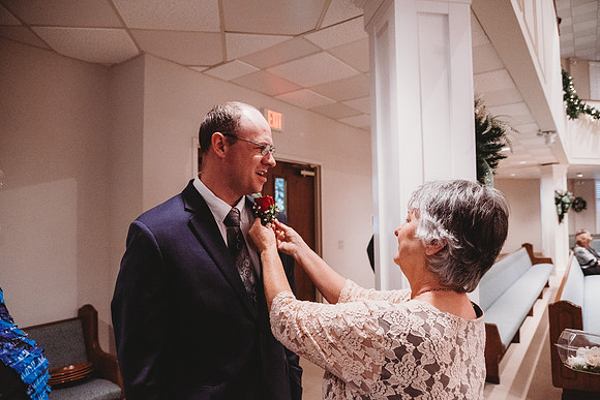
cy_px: 200
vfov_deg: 53.2
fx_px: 400
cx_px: 300
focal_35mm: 24
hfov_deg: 73.7
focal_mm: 24
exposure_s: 1/125
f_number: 4
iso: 5000
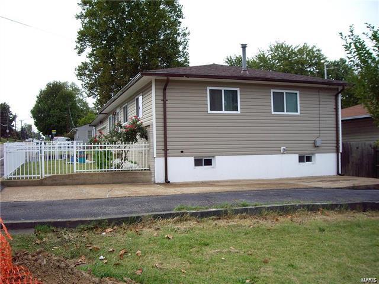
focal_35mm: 38
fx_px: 416
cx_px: 190
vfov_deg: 37.7
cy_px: 142
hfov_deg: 49.0
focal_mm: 6.2
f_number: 4.3
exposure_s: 1/200
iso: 100
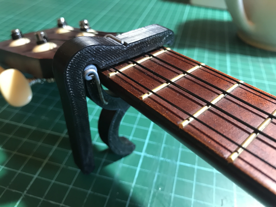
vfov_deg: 49.7
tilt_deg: -39.7
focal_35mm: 28
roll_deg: -2.9
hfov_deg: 63.4
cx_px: 138
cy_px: 104
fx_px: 223
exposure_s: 1/17
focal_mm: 3.99
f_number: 1.8
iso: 80
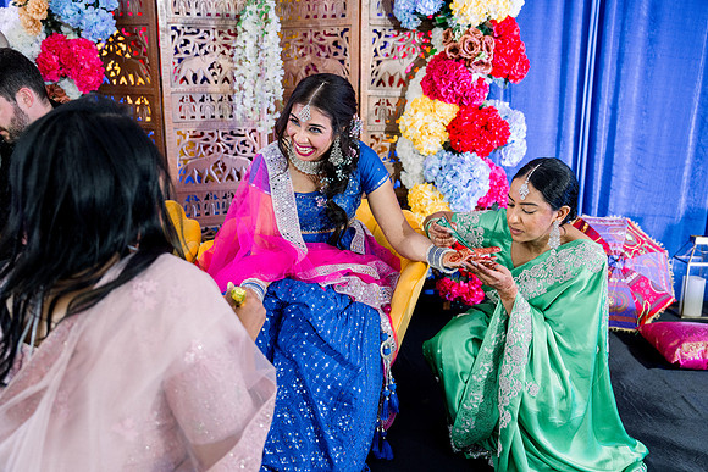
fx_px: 610
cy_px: 236
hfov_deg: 60.3
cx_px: 354
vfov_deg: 42.3
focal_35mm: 31
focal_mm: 31
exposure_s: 1/125
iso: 1250
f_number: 2.8
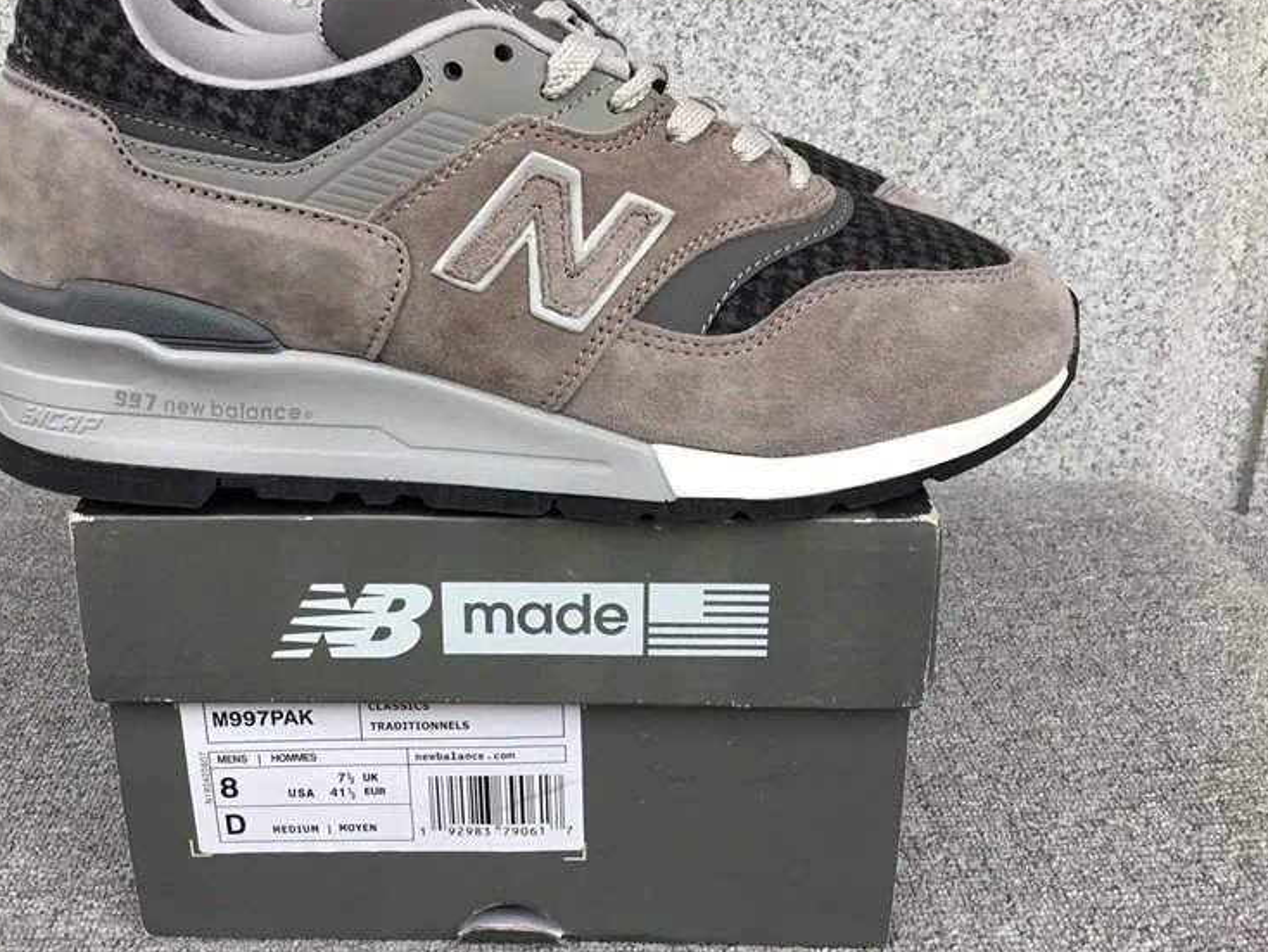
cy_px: 419
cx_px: 537
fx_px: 1392
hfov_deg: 48.8
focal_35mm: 38
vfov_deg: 37.7
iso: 32
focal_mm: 3.3
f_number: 2.4
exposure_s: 1/100
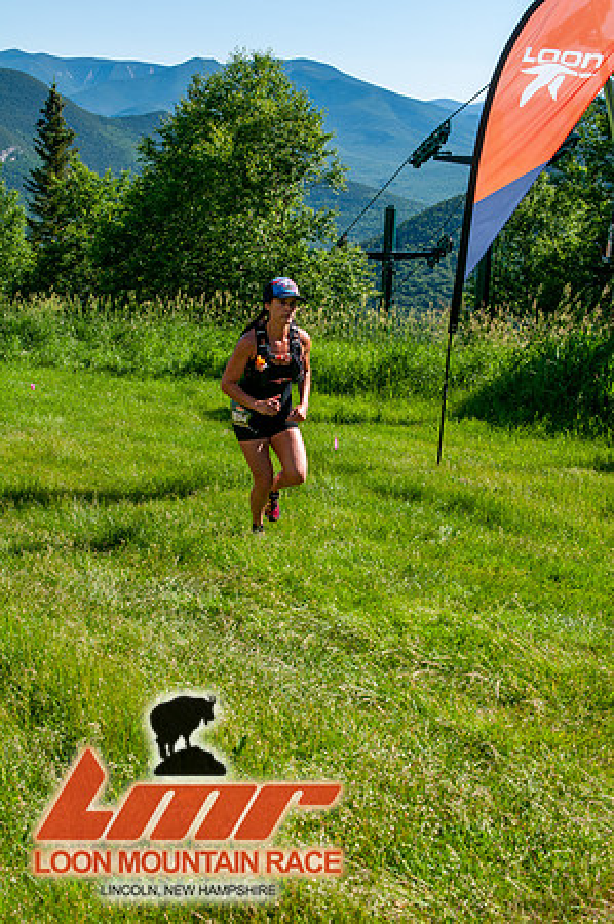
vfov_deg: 38.9
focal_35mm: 51
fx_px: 1308
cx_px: 307
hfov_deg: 26.4
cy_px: 462
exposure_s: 1/400
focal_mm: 34
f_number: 8
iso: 200
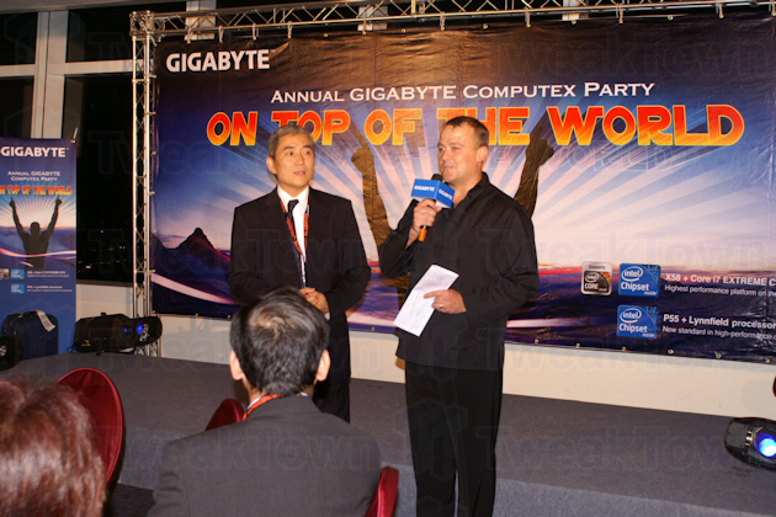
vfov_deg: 29.9
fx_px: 970
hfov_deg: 43.6
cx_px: 388
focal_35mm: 45
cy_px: 258
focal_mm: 30
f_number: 5
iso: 400
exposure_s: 1/60
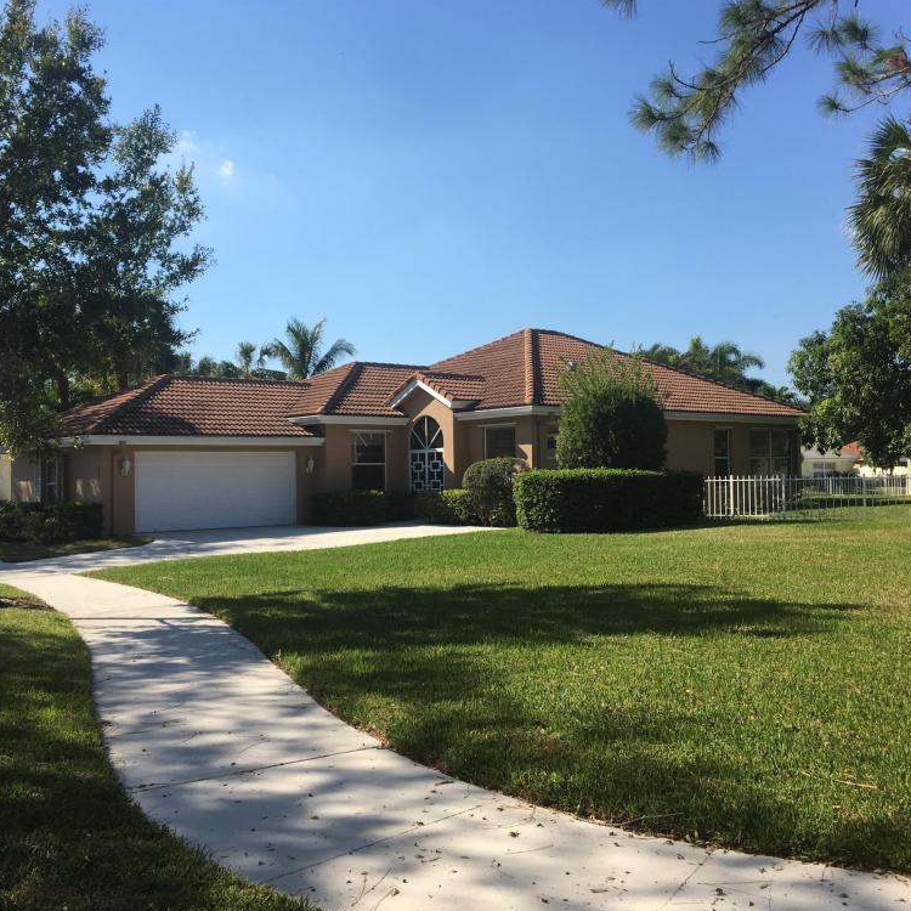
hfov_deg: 47.2
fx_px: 1042
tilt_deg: +2.3
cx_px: 482
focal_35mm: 35
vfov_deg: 47.2
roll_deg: +1.8
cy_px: 448
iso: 25
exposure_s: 1/1183
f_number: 2.2
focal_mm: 4.15
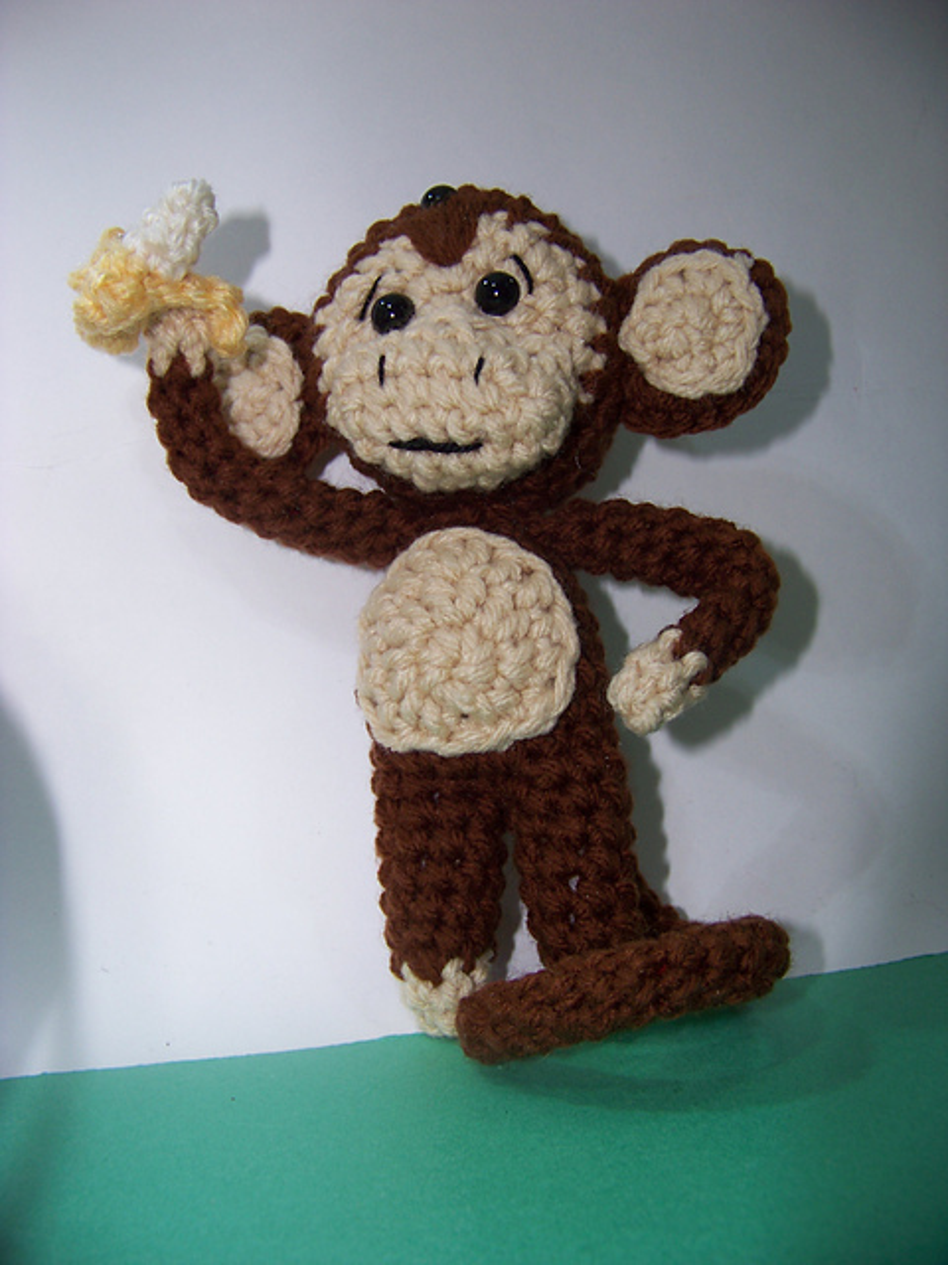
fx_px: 1315
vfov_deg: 51.4
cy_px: 632
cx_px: 474
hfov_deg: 39.7
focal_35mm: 36
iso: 64
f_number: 2.8
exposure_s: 1/30
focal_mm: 5.85
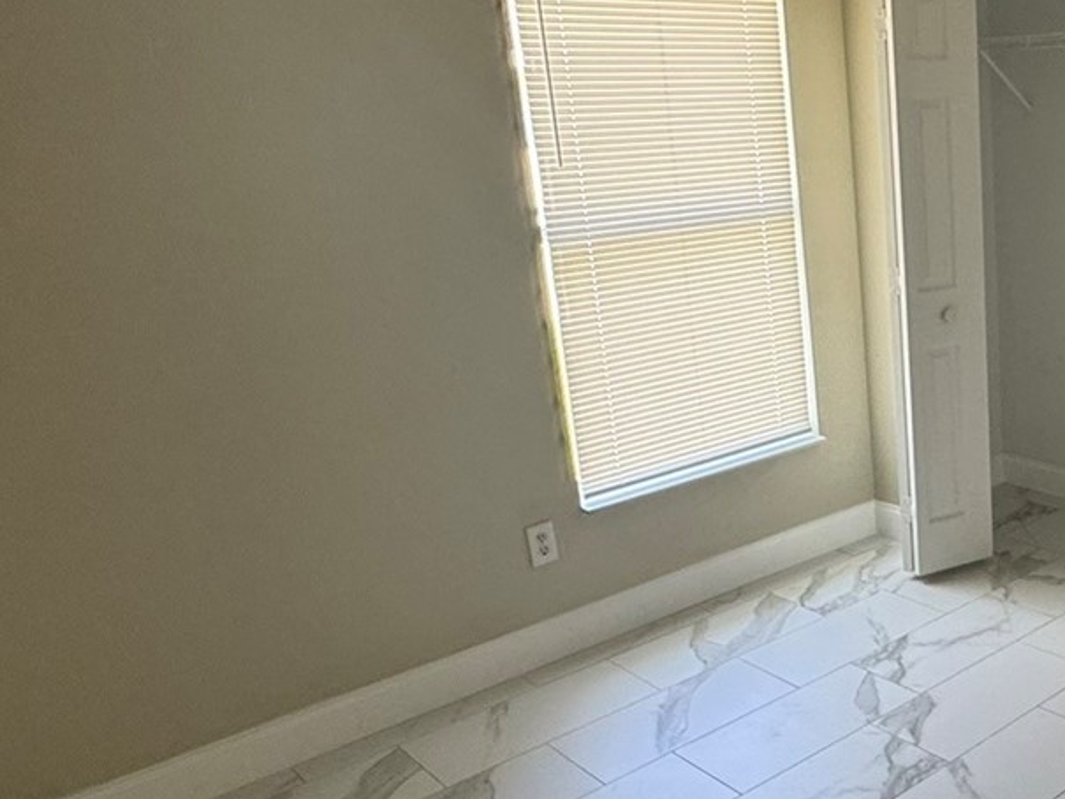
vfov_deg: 38.7
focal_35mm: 37
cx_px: 1014
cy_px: 419
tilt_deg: -16.0
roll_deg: +2.1
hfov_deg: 44.3
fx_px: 1139
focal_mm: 2.22
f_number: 2.2
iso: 250
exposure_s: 1/120
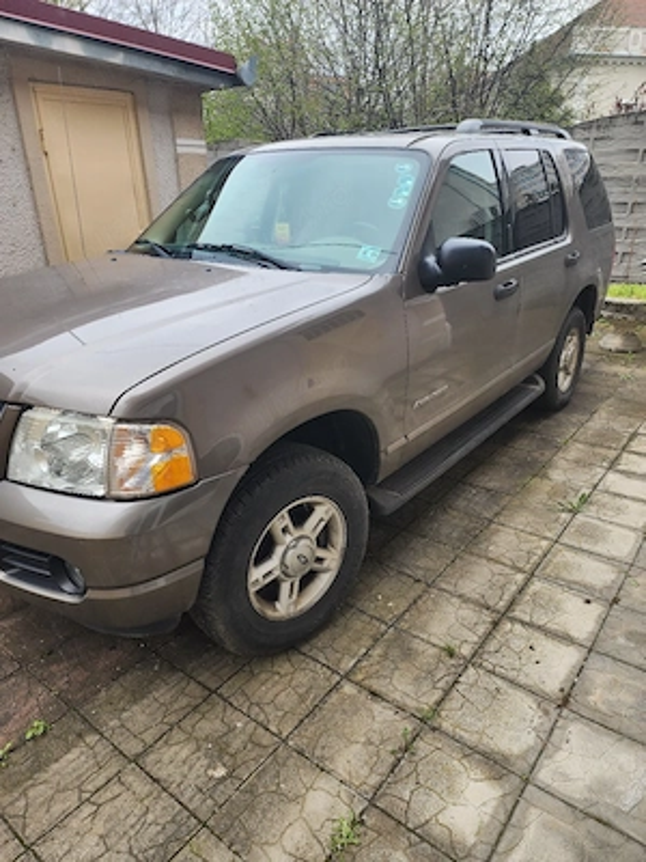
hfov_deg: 58.9
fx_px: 572
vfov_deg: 73.9
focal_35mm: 23
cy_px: 431
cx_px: 323
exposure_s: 1/227
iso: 12
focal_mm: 6.4
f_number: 1.8
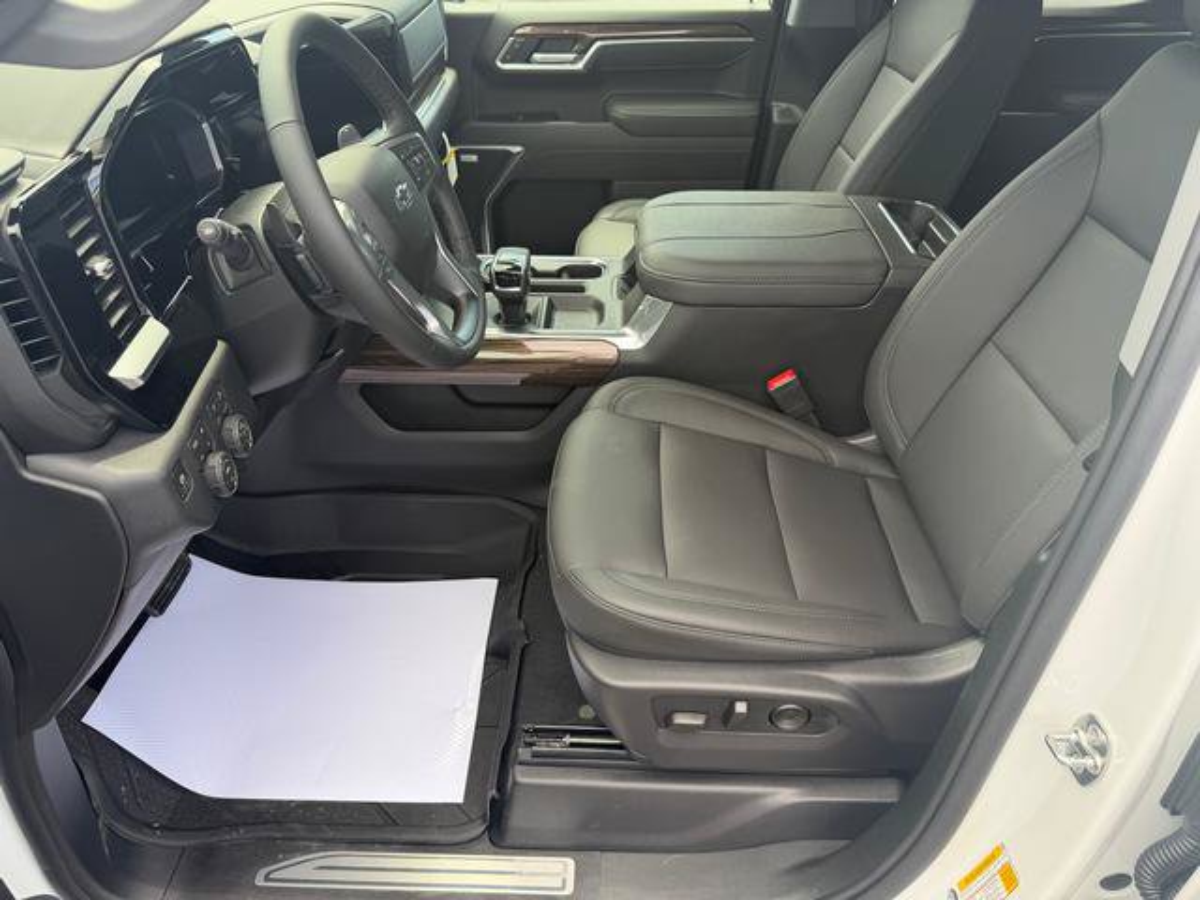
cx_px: 600
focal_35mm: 24
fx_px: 832
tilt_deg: -37.4
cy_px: 450
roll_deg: +0.0
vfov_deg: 56.8
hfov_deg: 71.6
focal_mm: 6.76
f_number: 1.78
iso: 80
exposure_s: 1/335
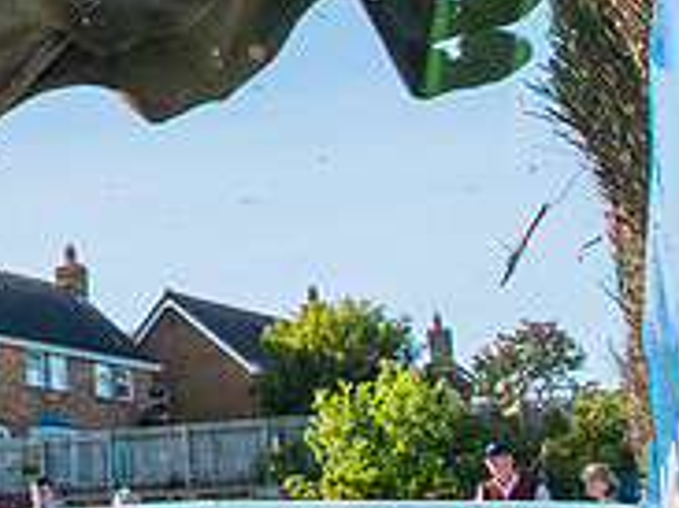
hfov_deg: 18.1
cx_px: -353
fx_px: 1882
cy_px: -58
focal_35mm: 96
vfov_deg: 15.0
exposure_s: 1/1250
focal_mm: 24
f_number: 8
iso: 500
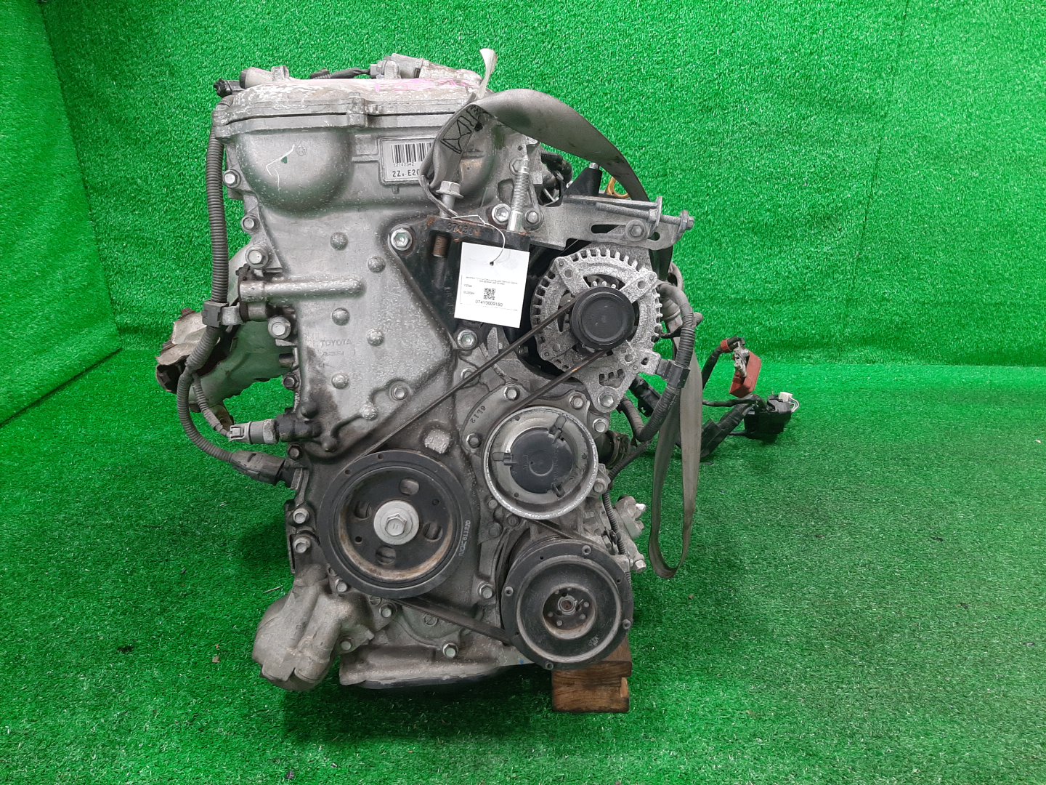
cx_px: 523
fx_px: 786
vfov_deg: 53.1
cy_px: 392
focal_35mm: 26
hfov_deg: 67.3
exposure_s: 1/50
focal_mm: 3.93
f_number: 1.7
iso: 157
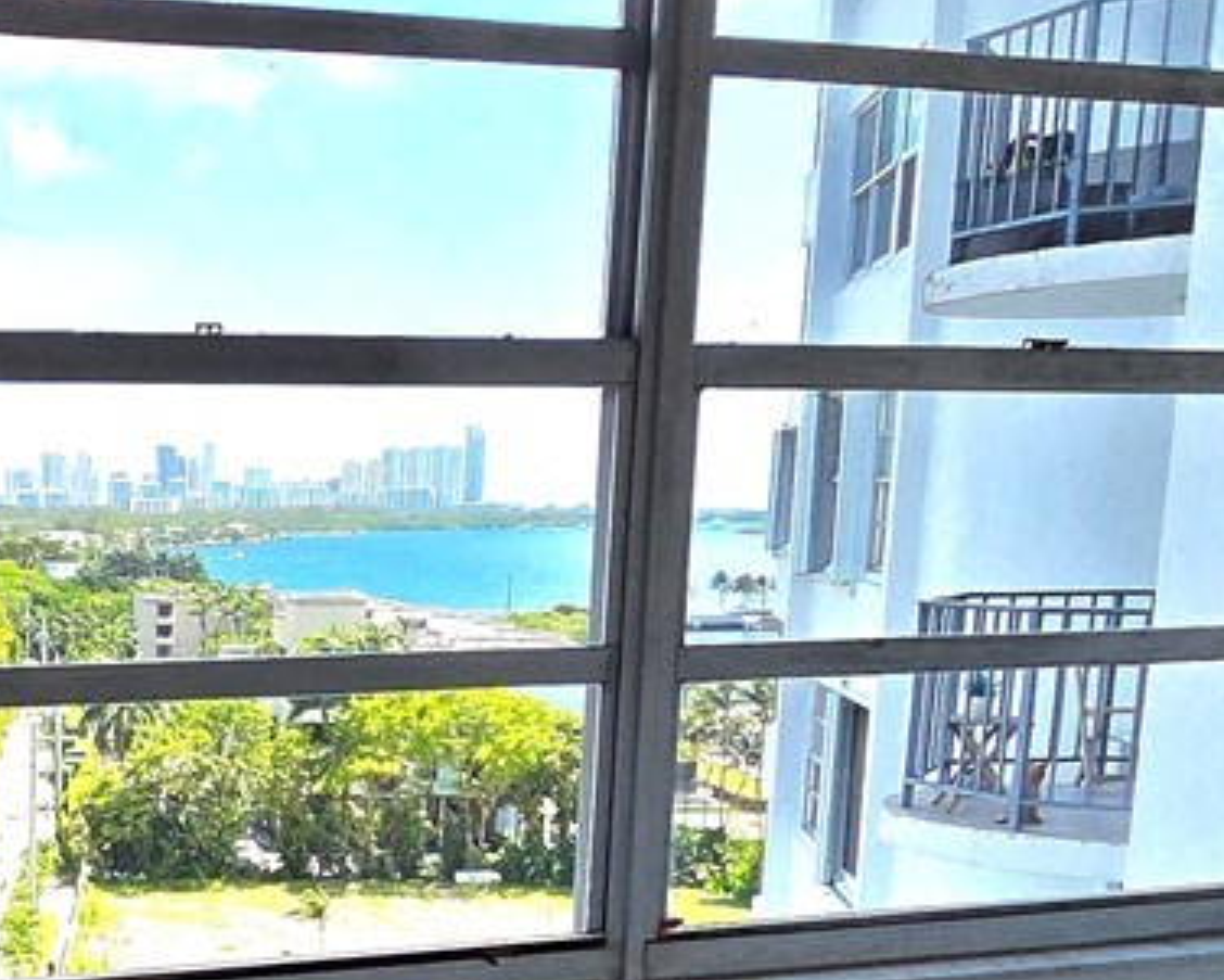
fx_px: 1957
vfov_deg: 27.0
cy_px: 899
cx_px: -247
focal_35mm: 54
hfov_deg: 29.7
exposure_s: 1/2500
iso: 100
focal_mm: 2.2
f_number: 2.2
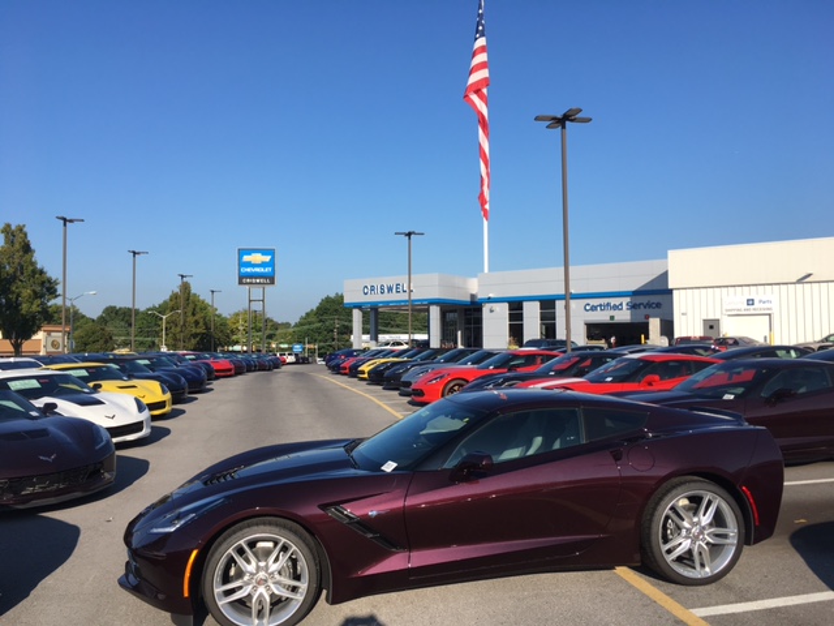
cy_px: 313
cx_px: 417
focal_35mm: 29
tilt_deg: +2.8
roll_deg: -0.8
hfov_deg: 61.7
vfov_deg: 48.2
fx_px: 699
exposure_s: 1/1326
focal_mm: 4.15
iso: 25
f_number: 2.2
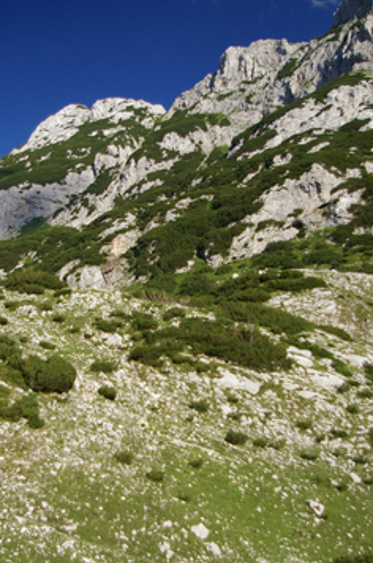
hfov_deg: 32.5
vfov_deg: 47.4
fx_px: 640
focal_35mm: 41
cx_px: 160
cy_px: 312
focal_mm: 18
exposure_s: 1/400
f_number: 3.5
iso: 200
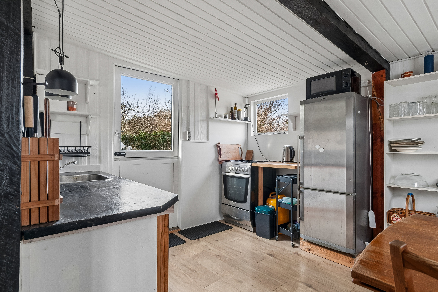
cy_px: 146
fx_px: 219
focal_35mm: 18
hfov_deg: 90.0
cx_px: 219
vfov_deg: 67.4
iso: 200
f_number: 10
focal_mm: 12
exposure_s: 1/10
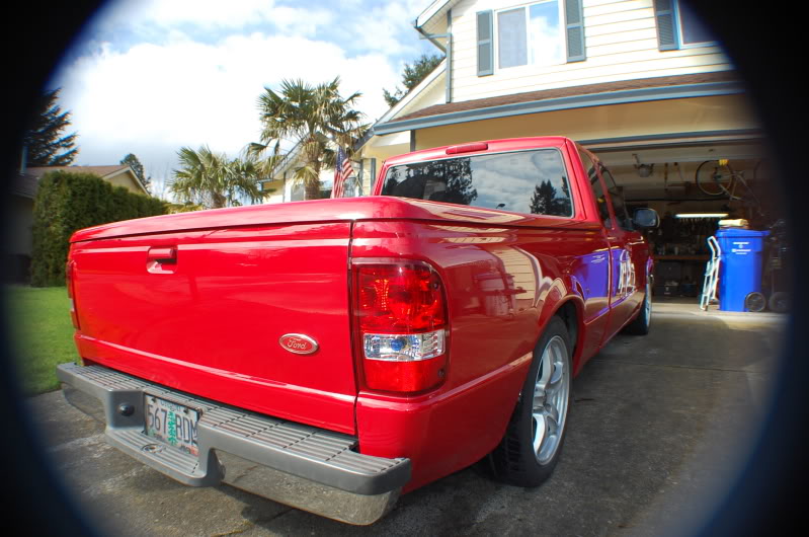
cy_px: 268
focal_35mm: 27
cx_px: 404
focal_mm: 18
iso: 250
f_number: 5.6
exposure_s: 1/500
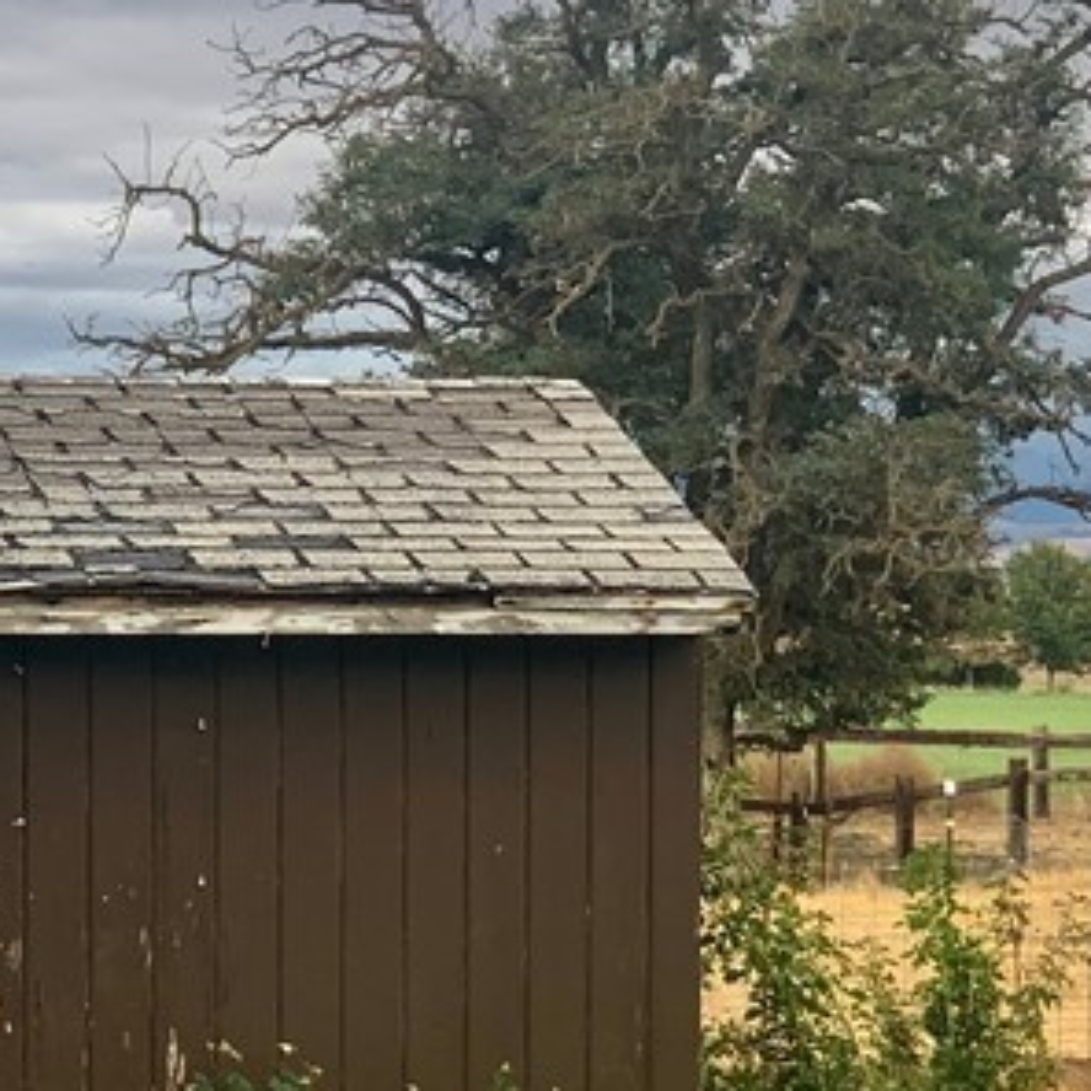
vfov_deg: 11.0
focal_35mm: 159
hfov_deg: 11.0
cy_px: 767
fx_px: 5670
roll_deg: -1.2
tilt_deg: -0.4
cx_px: 512
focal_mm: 6
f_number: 2.4
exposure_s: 1/134
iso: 16
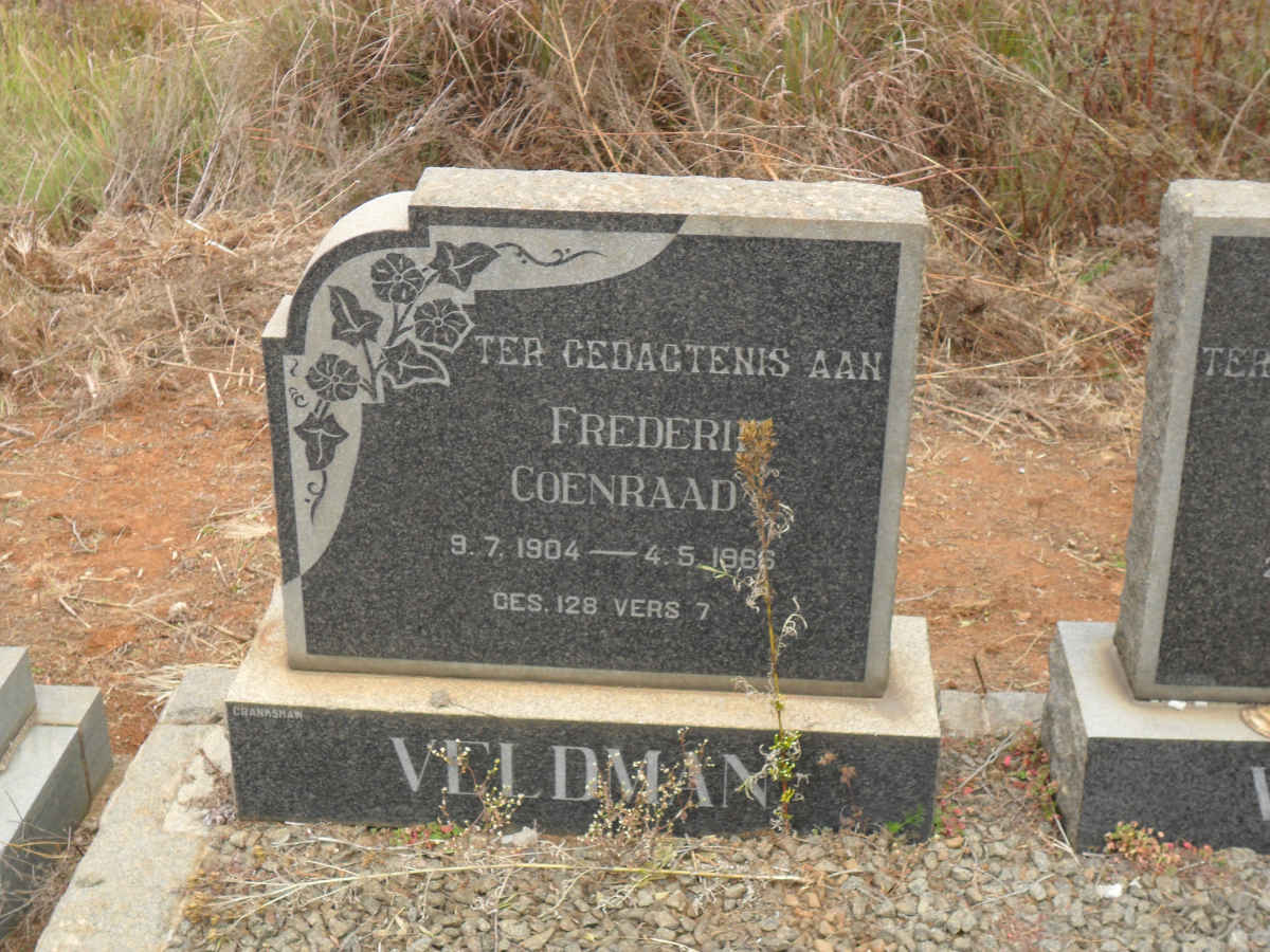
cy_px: 476
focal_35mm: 52
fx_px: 1908
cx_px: 635
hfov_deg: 36.8
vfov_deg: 28.0
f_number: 5
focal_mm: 9.3
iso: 100
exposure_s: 1/90
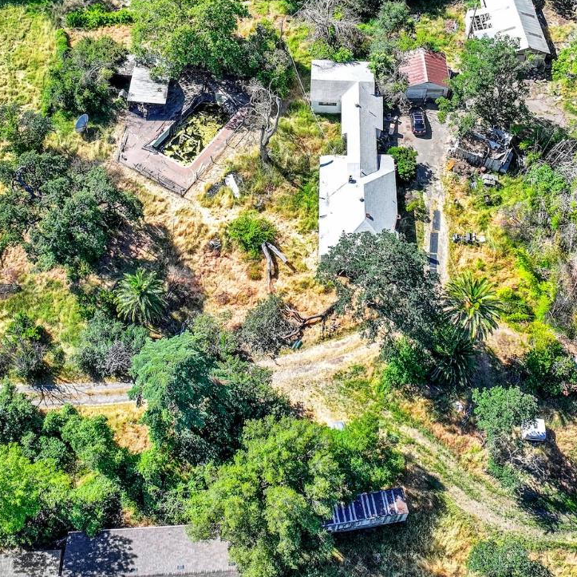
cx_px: 263
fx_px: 830
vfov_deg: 37.6
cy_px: 158
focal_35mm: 44
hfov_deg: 38.3
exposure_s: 1/800
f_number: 2.8
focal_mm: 12.3
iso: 140
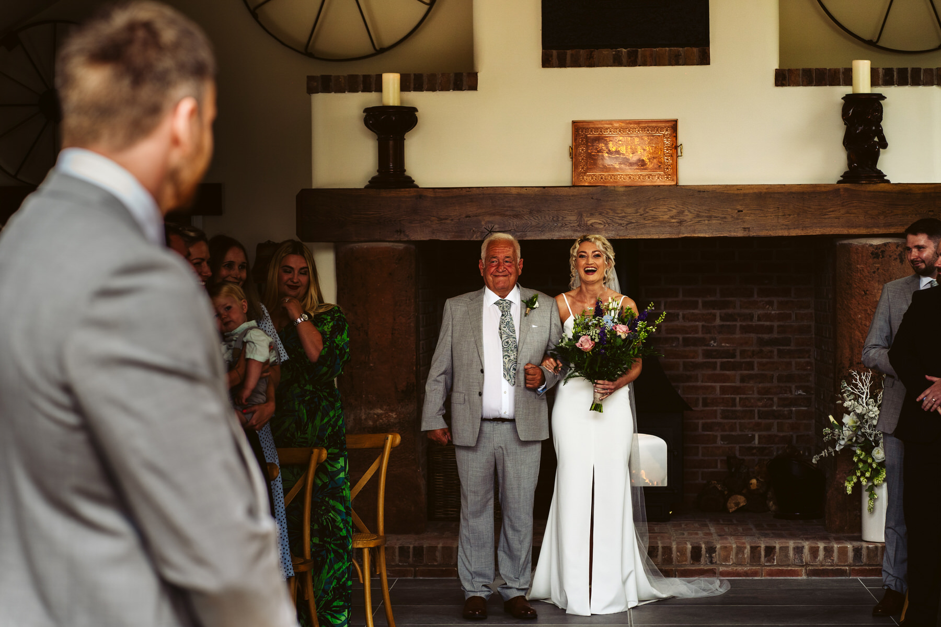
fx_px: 2222
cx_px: 470
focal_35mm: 85
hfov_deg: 23.9
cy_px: 314
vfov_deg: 16.1
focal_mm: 85
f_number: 4.5
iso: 320
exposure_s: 1/800
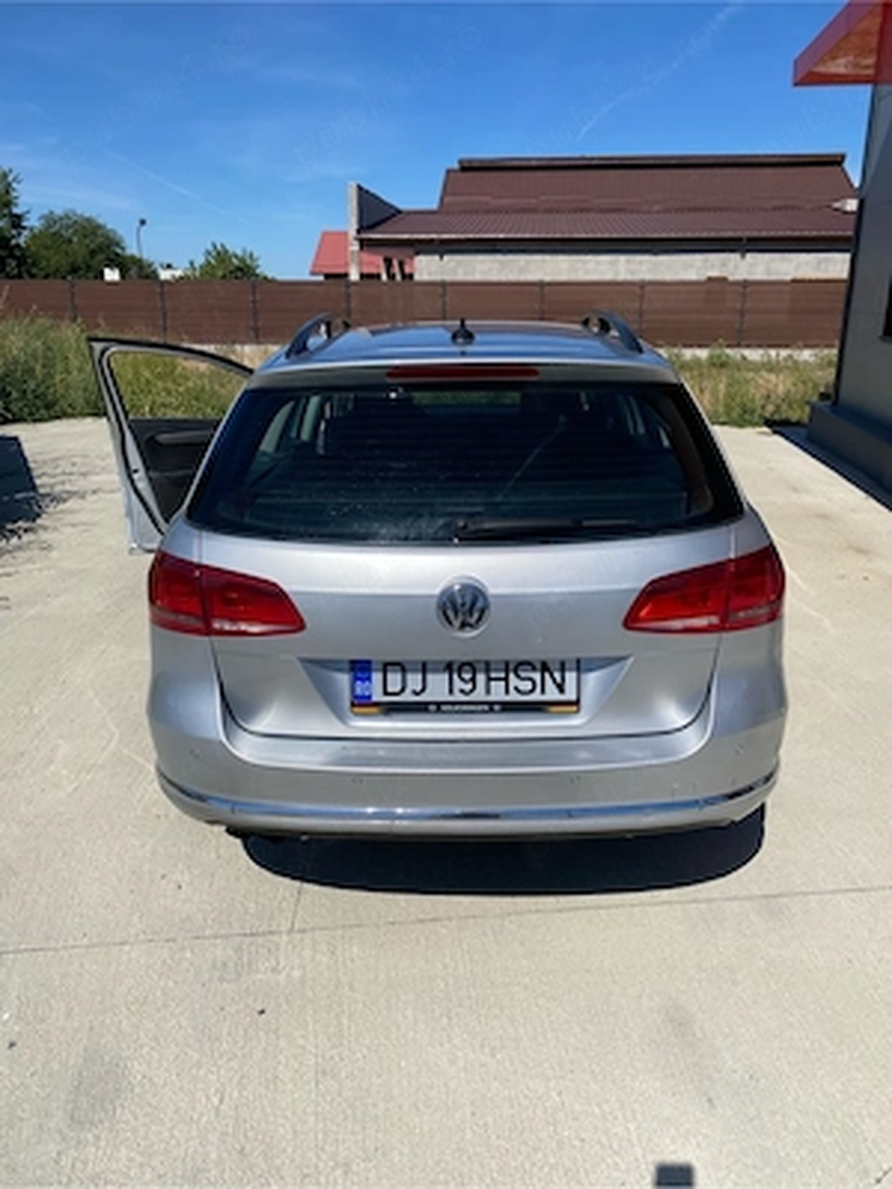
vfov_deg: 67.3
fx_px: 893
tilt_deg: -16.8
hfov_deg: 53.1
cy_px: 594
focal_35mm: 26
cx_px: 446
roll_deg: +0.7
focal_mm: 4.25
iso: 32
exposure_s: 1/5495
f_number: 1.8
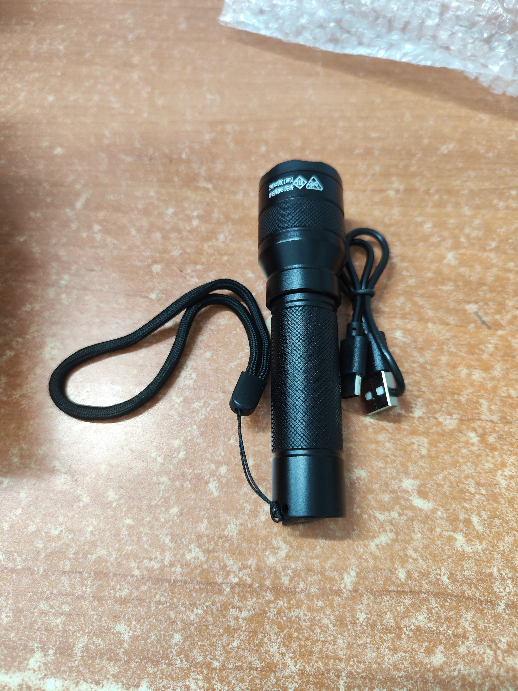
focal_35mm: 24
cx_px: 259
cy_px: 346
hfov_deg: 56.8
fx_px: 479
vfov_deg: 71.6
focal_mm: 6.92
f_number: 1.9
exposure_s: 1/62.6
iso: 366
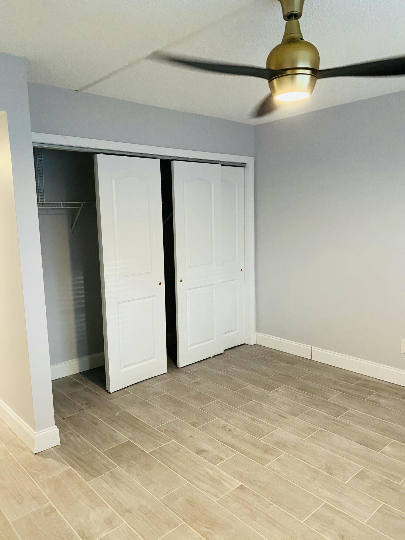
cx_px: 202
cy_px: 270
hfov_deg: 53.1
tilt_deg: -6.6
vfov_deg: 67.3
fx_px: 406
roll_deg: +2.2
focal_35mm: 26
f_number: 1.8
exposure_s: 1/60
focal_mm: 4.25
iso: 400
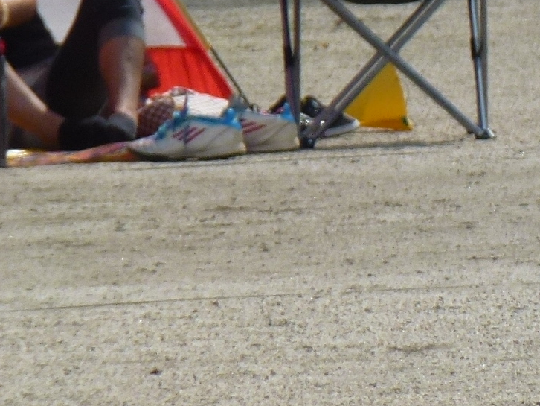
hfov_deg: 1.5
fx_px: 21129
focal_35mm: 1354
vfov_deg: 1.1
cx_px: 945
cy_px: 127
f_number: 5.9
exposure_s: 1/800
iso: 100
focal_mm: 68.8
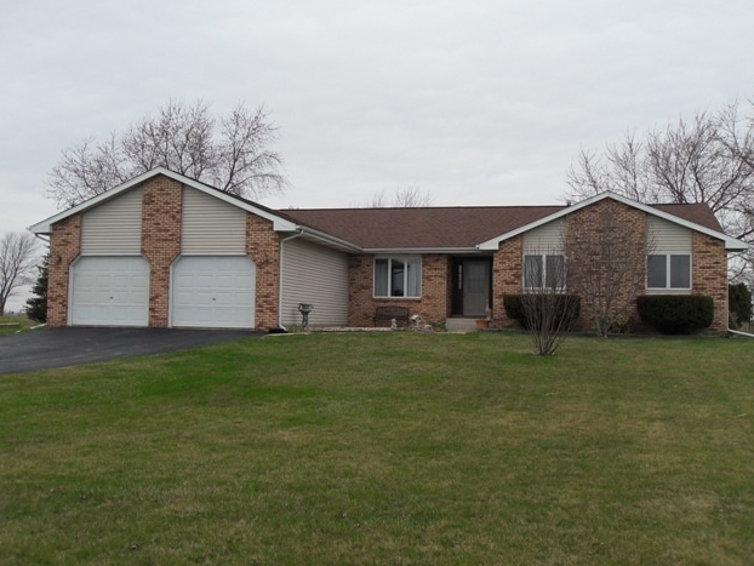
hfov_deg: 51.3
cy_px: 286
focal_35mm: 36
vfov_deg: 39.7
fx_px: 784
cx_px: 384
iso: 80
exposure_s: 1/60
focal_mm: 6.3
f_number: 8.2
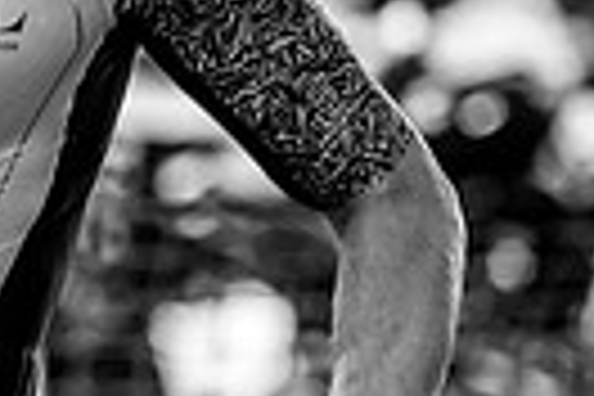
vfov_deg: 1.5
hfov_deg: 2.3
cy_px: -157
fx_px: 14667
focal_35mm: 889
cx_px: 200
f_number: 3.2
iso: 320
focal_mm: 167
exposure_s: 1/400
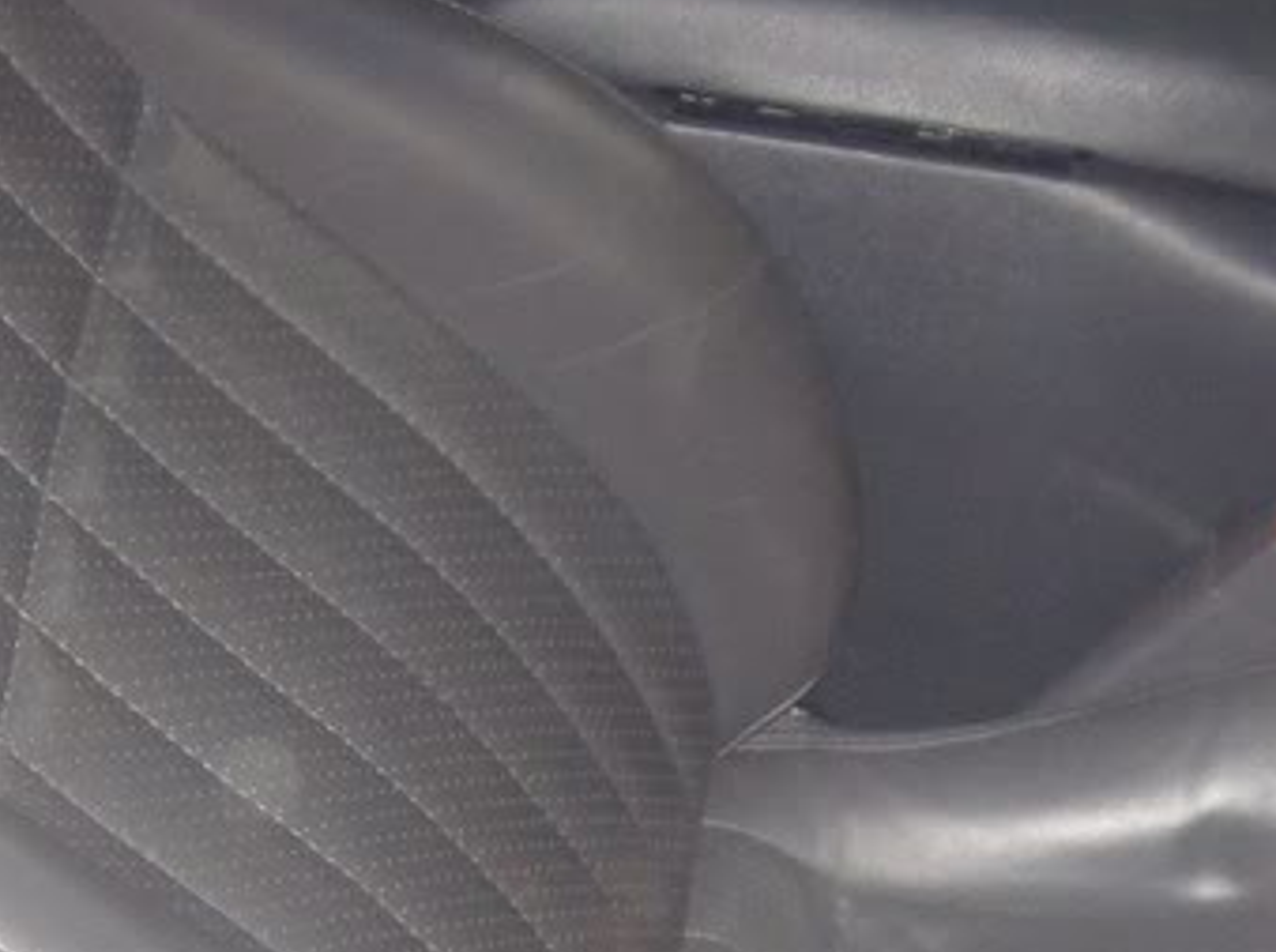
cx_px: 768
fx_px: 4857
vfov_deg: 11.1
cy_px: 956
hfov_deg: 15.0
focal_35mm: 132
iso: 200
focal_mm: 9.3
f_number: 3.4
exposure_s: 1/82.2
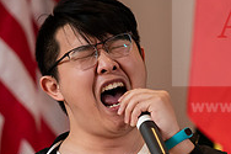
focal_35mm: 555
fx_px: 3558
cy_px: 132
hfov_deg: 3.7
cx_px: 135
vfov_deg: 2.5
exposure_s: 1/200
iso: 1600
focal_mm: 180
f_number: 3.2
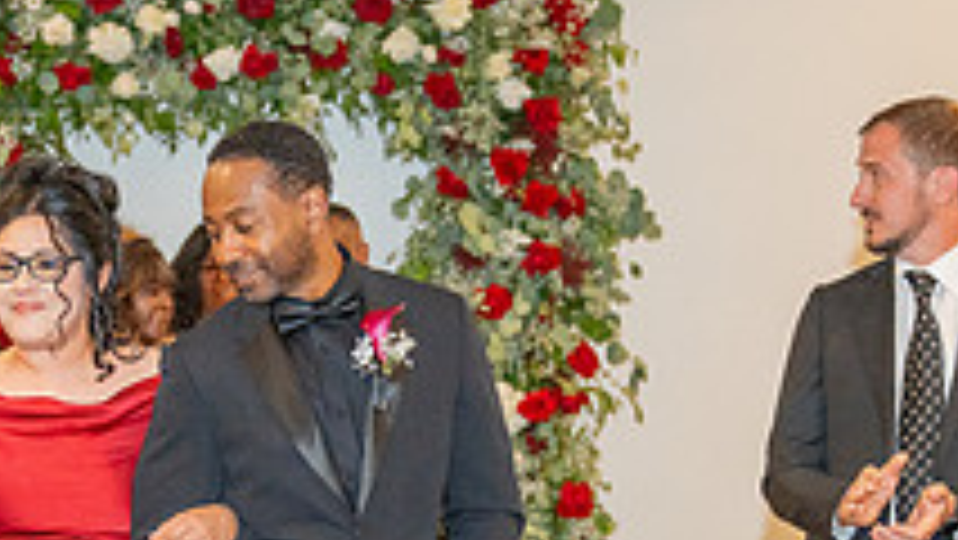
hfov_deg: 14.2
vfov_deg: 7.9
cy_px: 808
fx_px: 3837
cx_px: 189
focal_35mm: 151
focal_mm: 53
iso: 1250
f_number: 3.5
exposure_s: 1/200
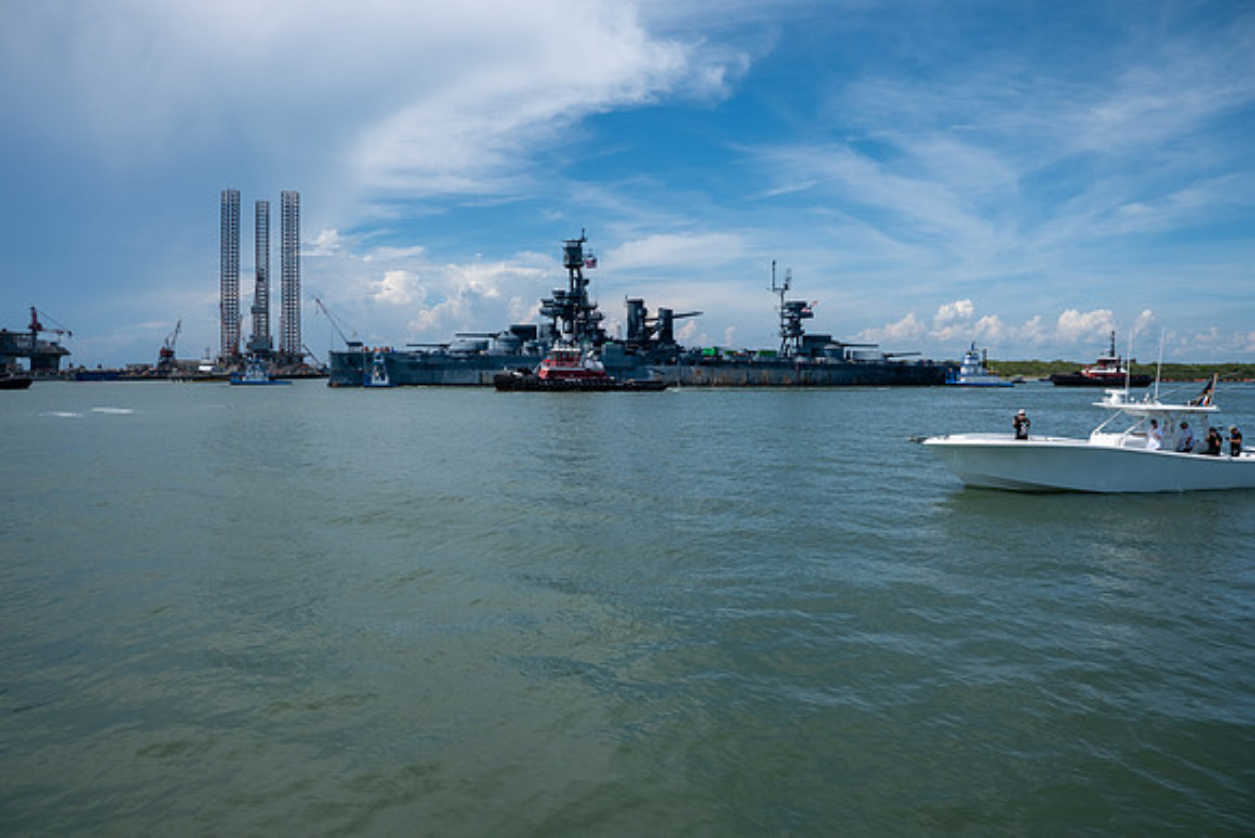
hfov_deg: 73.7
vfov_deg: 53.2
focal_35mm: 24
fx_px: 837
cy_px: 419
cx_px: 628
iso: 160
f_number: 9
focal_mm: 16
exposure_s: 1/750
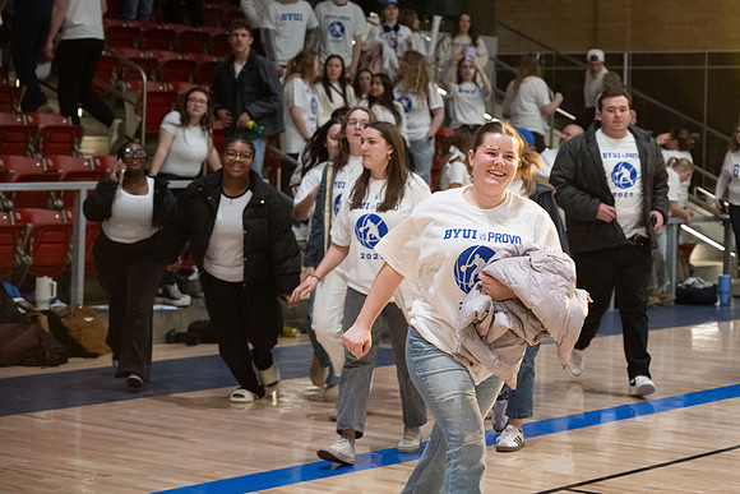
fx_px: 1849
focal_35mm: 90
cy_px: 177
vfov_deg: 15.2
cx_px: 475
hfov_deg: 22.6
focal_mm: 70
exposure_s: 1/250
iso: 4000
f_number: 4
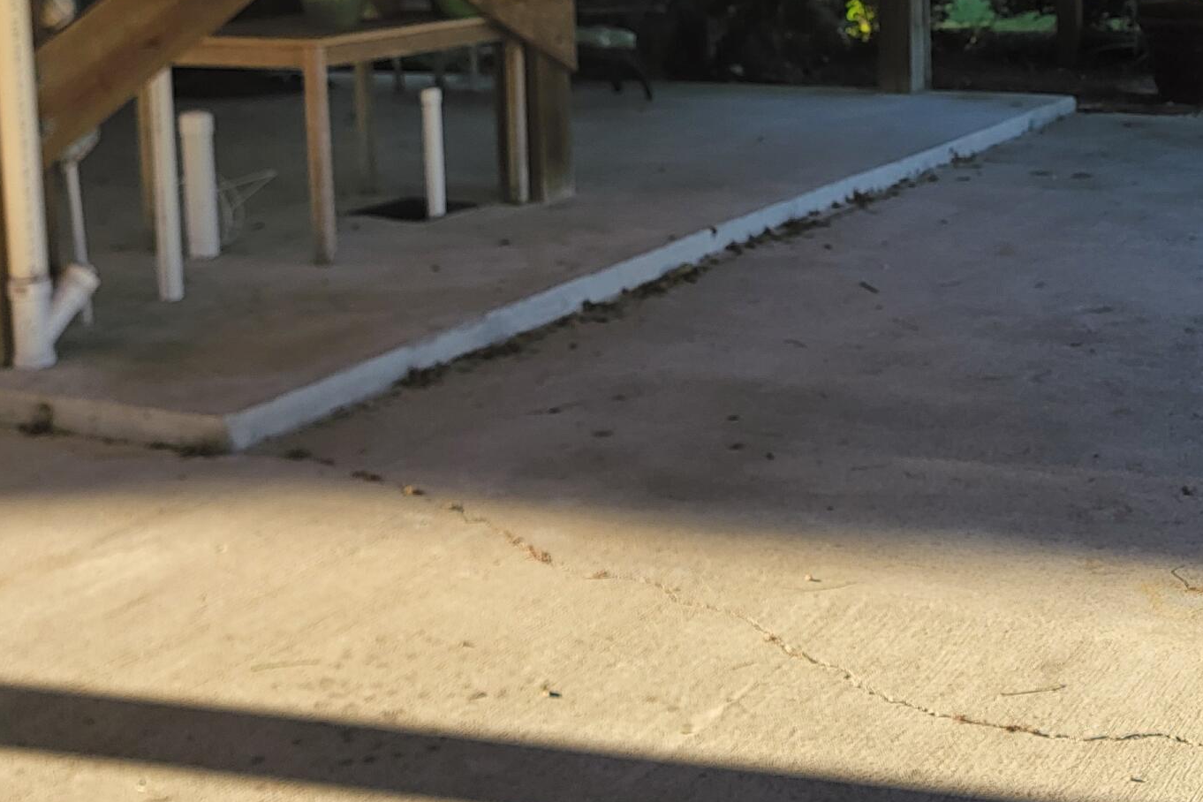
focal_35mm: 55
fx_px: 1838
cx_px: 869
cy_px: 65
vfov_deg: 23.9
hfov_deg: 35.6
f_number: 1.8
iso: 16
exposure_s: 1/261
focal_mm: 6.7
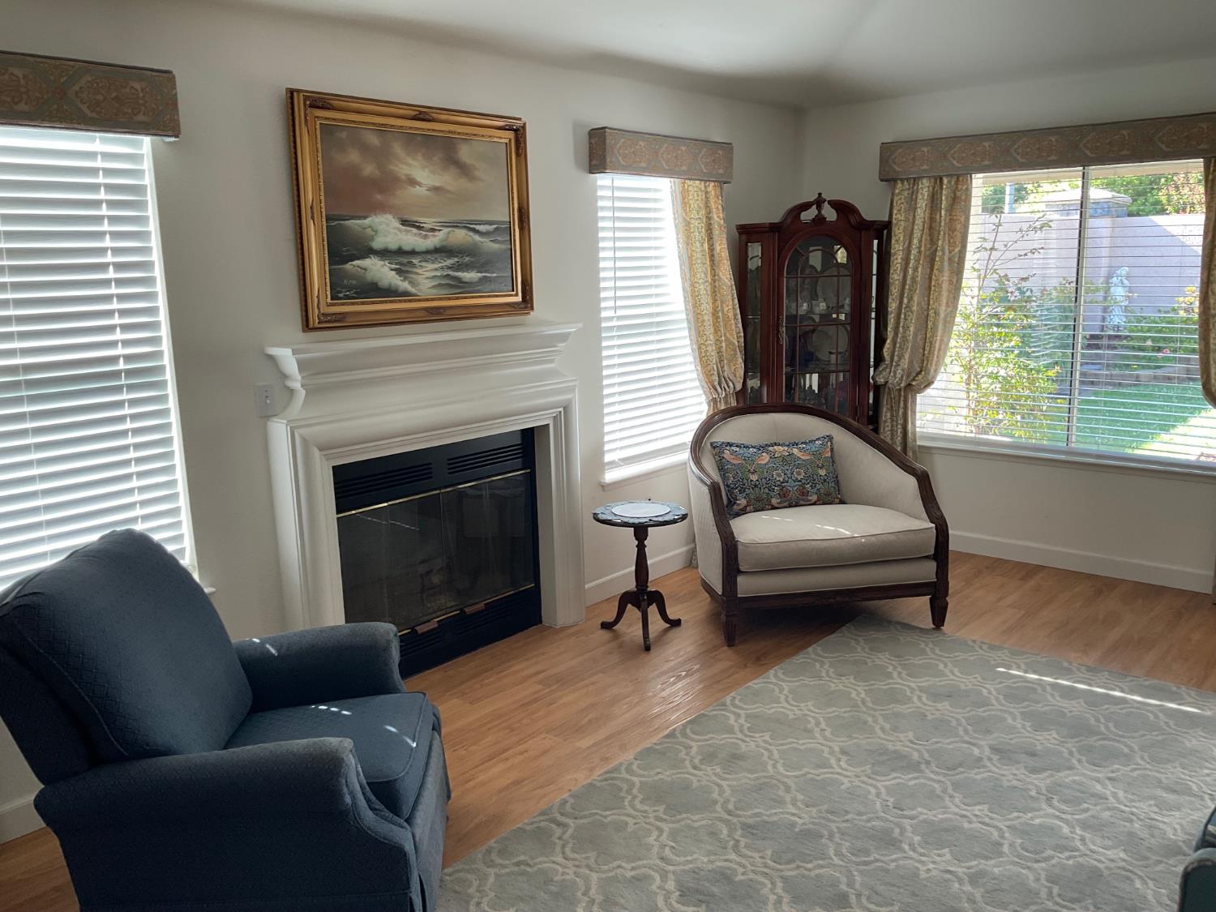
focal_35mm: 29
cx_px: 608
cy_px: 456
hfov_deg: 61.7
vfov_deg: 48.2
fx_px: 1019
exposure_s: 1/60
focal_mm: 3
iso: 40
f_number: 1.8
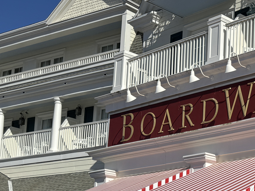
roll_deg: -1.1
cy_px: 202
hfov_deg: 21.8
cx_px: 349
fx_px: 582
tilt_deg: +7.6
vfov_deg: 18.1
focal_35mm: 79
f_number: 1.78
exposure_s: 1/7937
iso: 80
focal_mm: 6.86
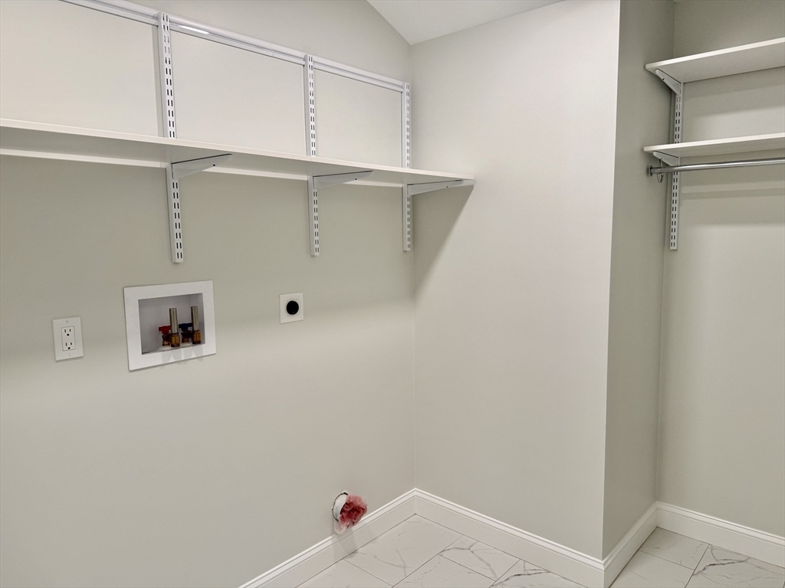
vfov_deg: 56.8
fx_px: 544
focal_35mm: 24
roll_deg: +0.6
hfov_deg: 71.6
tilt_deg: -6.0
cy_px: 294
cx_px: 392
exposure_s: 1/120
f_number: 1.78
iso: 100
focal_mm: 6.76
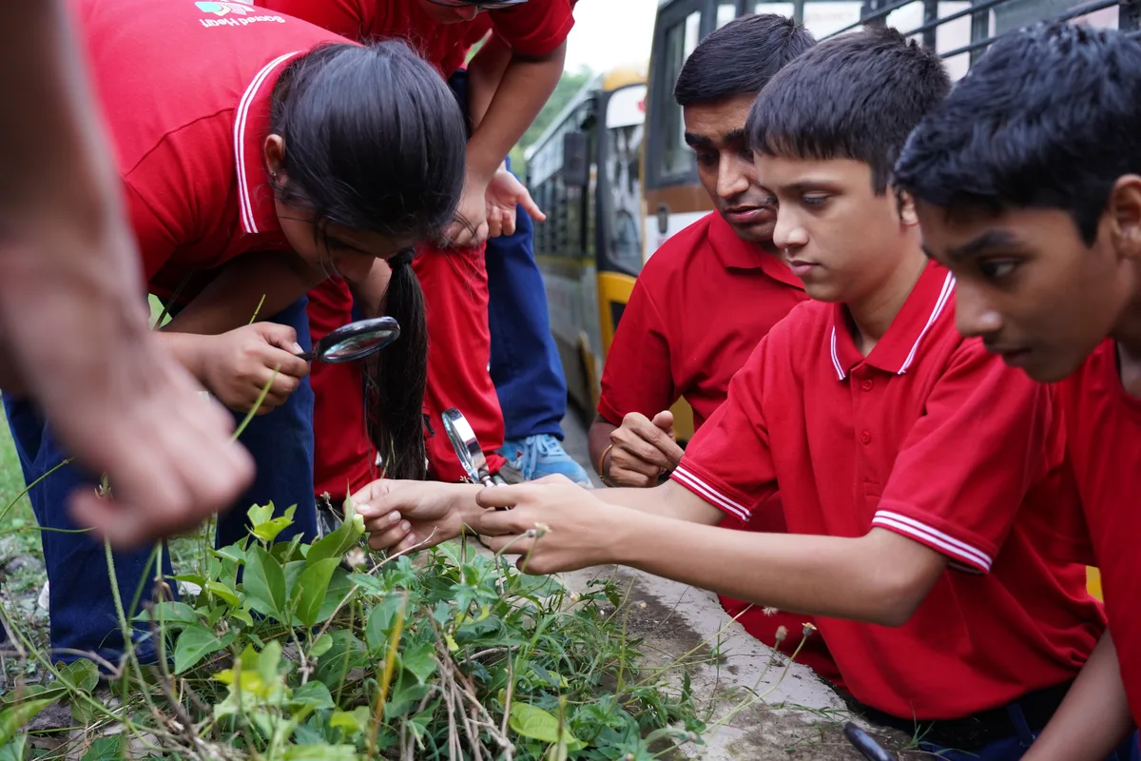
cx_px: 570
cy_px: 380
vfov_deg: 34.2
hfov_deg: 49.6
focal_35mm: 39
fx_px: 1236
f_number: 4
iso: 1250
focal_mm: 39
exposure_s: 1/160
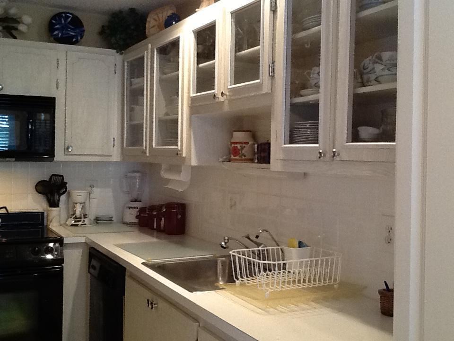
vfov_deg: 32.9
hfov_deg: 42.9
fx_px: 577
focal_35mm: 44
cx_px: 227
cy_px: 170
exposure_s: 1/33
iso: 125
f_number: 2.4
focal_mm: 2.03
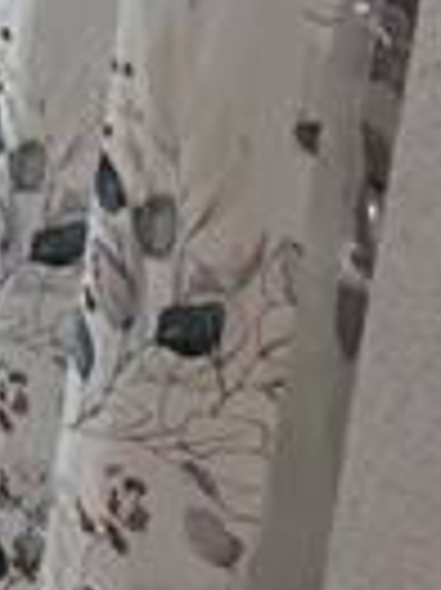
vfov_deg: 15.7
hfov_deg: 11.5
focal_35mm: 102
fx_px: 1735
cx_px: -675
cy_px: -549
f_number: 1.9
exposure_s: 1/120
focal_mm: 2.2
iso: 125
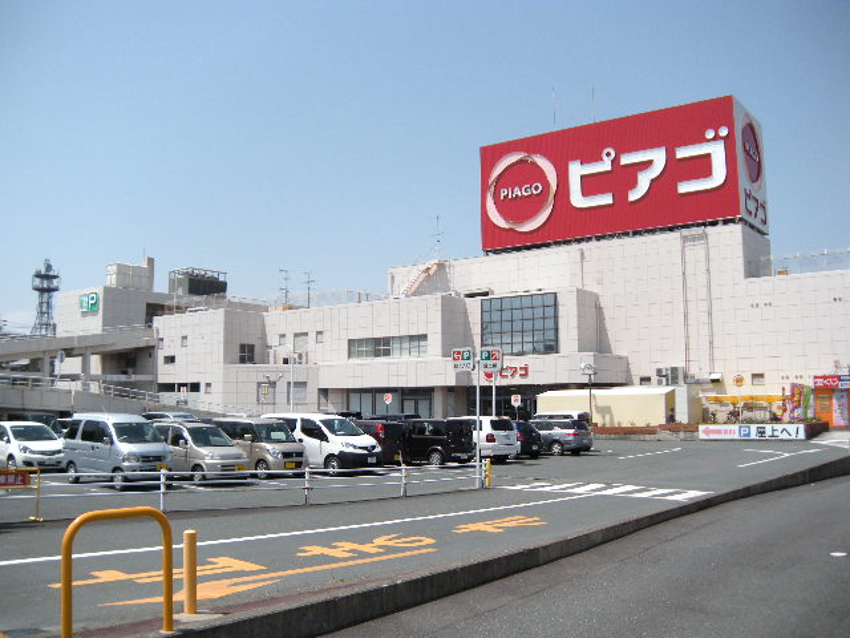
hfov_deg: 52.6
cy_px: 319
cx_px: 425
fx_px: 859
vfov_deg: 40.7
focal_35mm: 35
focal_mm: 5.9
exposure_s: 1/842
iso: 64
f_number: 3.8
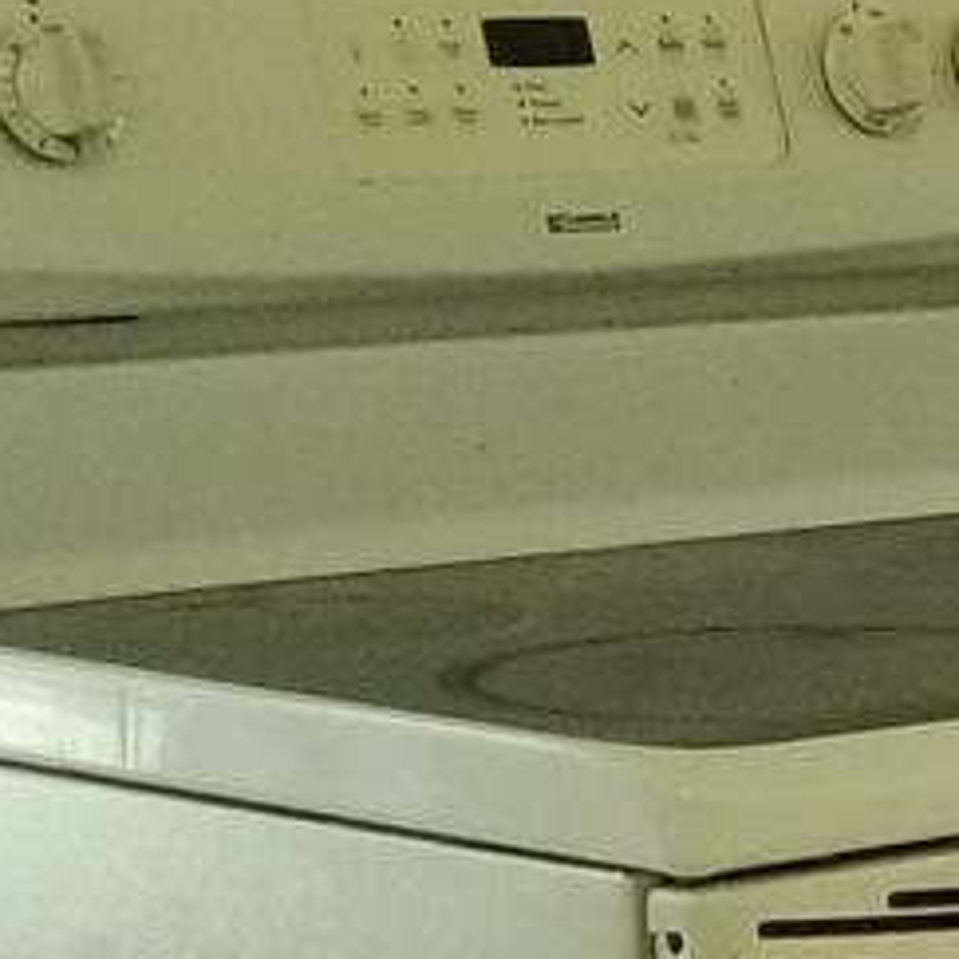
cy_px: 738
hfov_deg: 7.5
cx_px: 3264
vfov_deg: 9.0
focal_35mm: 194
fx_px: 6081
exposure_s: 1/60
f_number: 1.7
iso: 200
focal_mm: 4.3
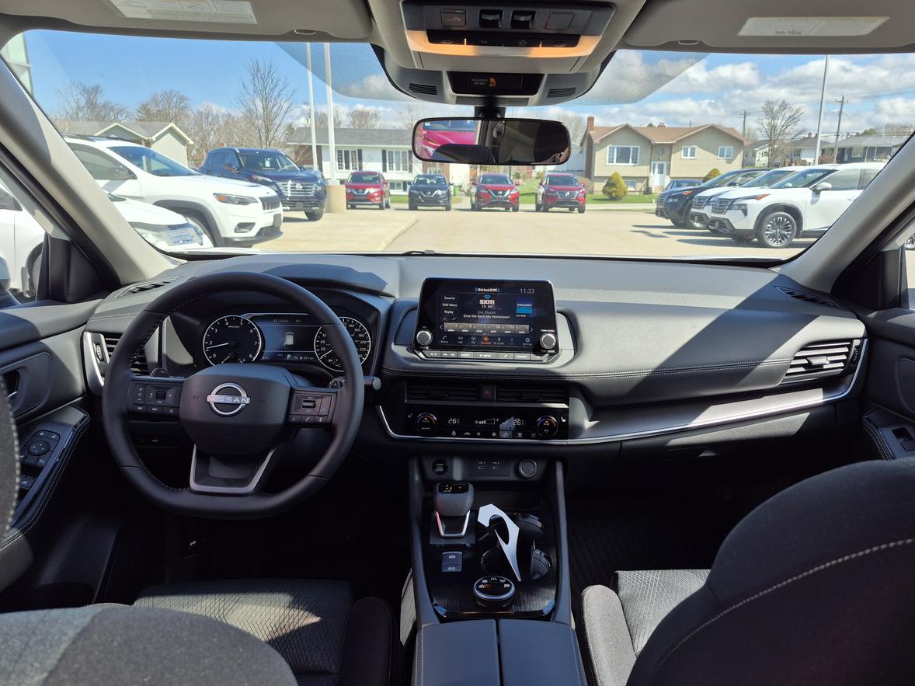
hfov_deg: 69.3
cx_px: 485
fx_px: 661
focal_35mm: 25
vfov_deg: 54.9
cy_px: 352
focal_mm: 5.4
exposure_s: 1/822
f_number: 1.8
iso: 25
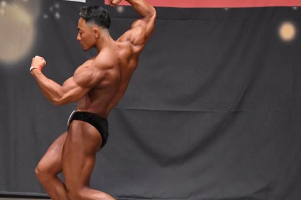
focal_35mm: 353
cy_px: 75
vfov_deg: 3.9
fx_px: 2950
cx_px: 122
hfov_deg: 5.8
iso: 6400
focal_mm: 145
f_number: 5.6
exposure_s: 1/400
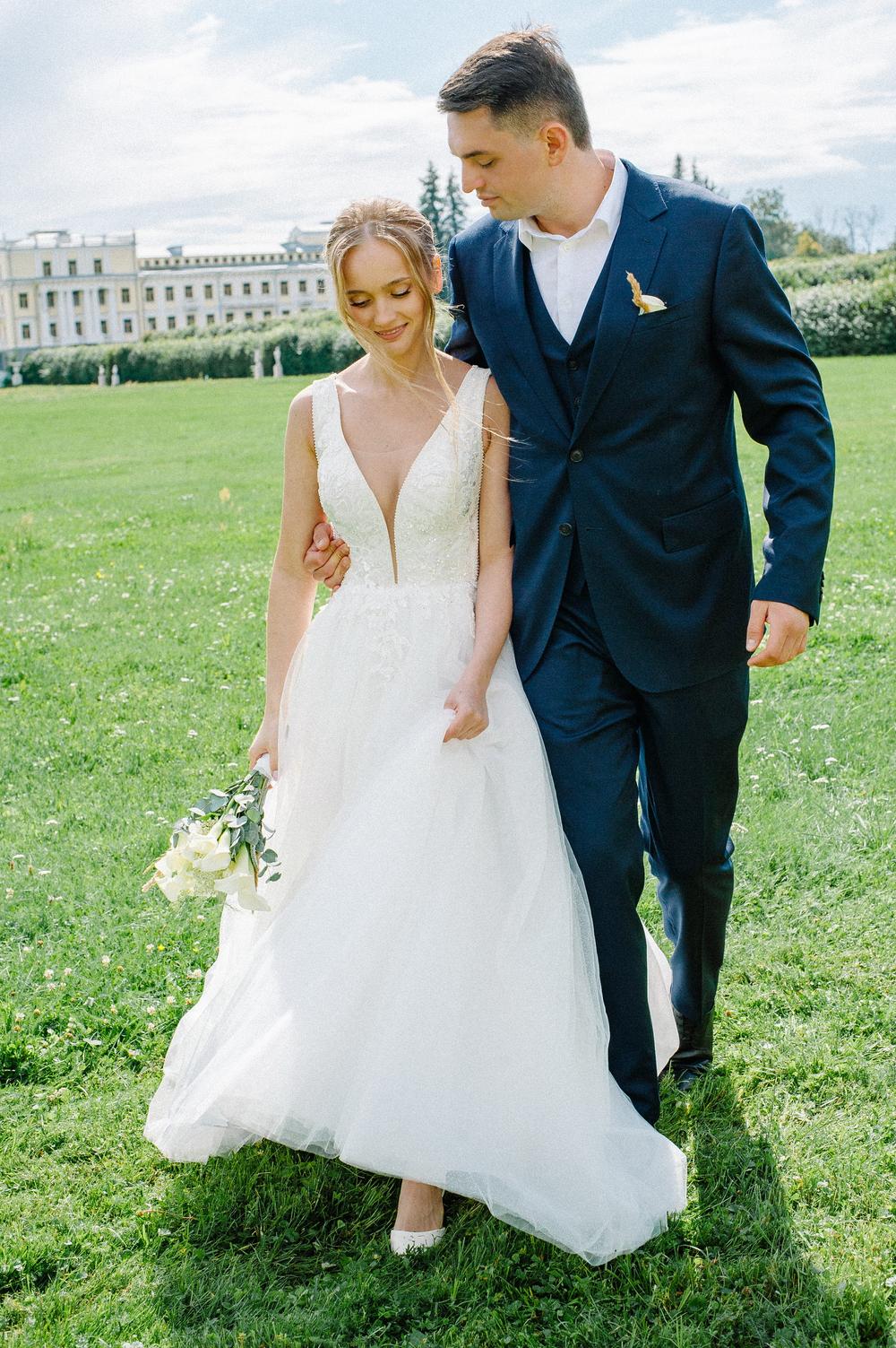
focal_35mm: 50
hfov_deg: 27.0
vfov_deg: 39.6
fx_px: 1869
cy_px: 674
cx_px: 448
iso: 400
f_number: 8
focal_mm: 50
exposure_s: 1/1250
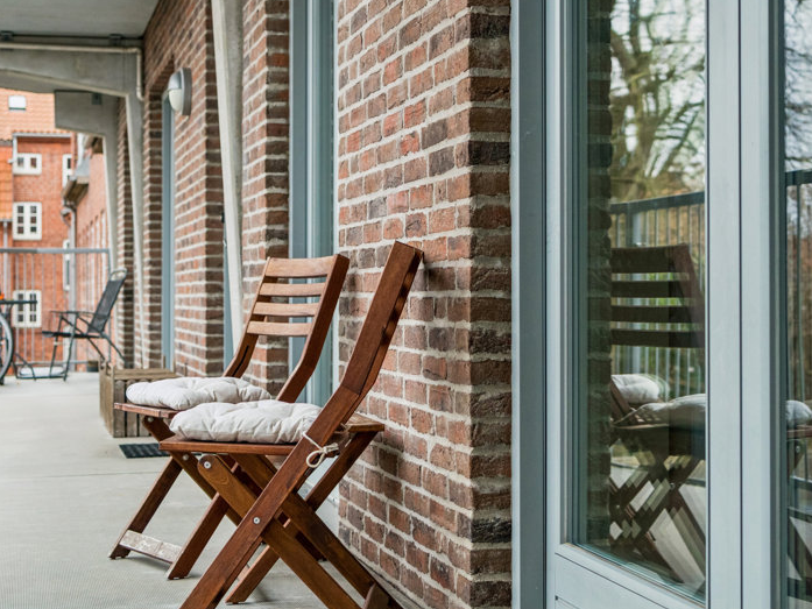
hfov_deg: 30.0
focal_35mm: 65
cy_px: 303
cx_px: 377
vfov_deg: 22.7
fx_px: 1514
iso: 1000
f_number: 4
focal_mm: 39
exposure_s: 1/160
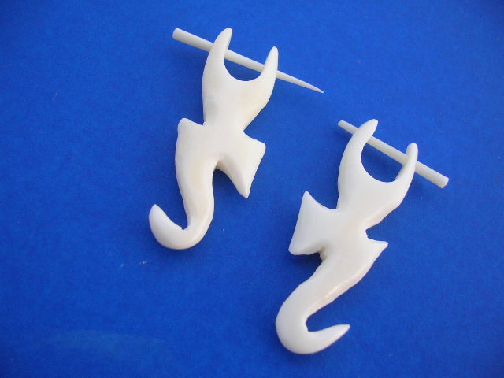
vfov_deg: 40.7
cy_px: 189
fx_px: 510
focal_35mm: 35
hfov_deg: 52.6
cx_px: 252
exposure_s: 1/216
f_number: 2.8
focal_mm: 5.8
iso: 50
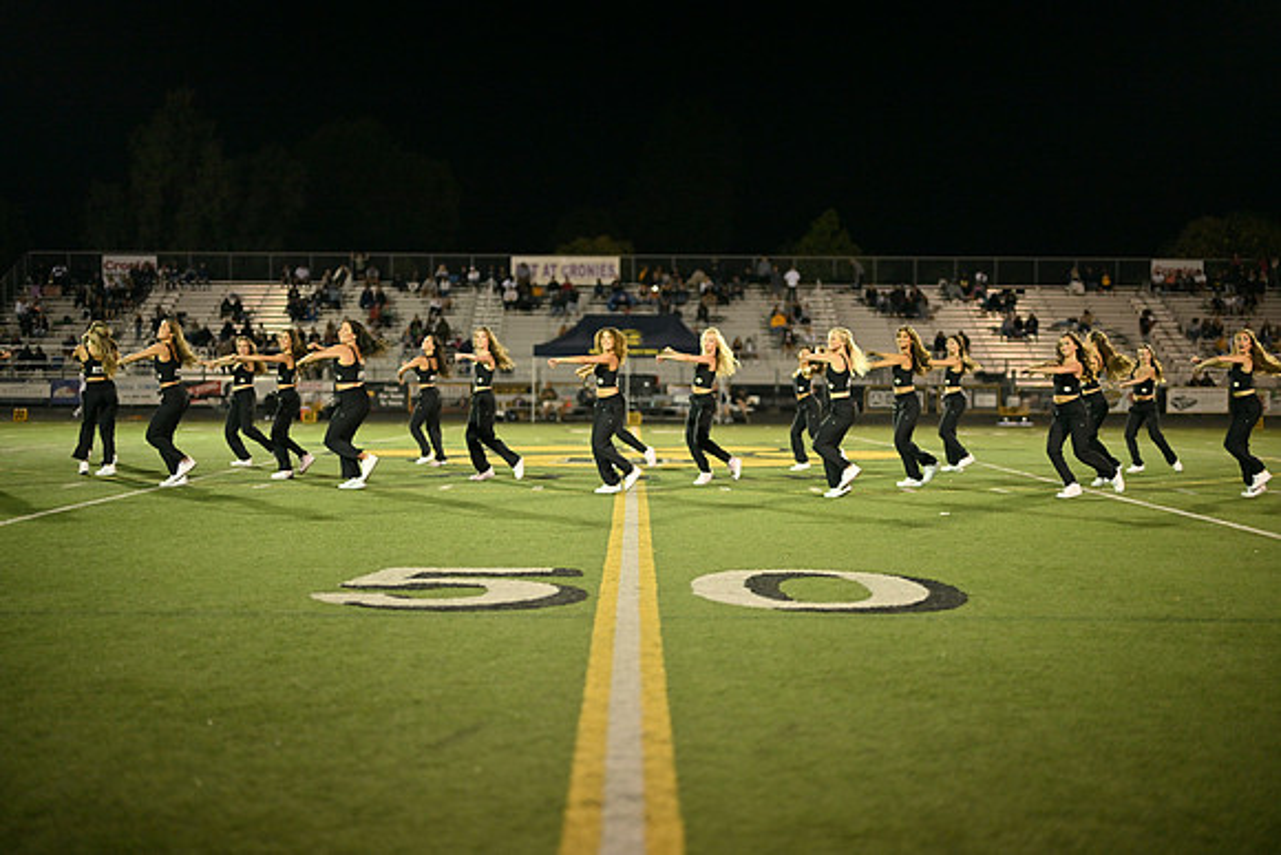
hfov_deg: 39.6
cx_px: 640
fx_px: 1779
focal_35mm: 50
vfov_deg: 27.0
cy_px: 428
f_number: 1.2
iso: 400
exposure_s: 1/500
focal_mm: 50
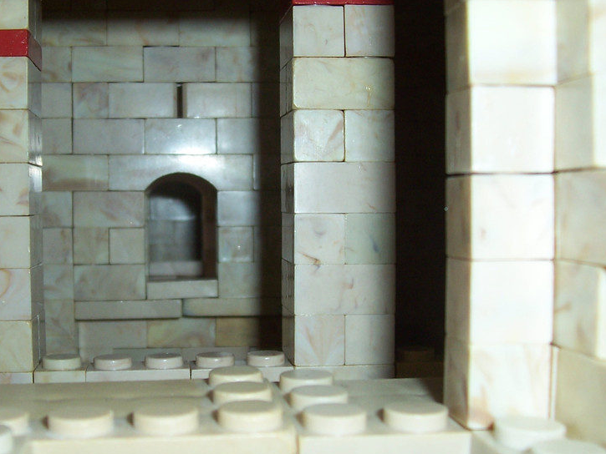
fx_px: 875
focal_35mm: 50
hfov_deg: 37.7
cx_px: 193
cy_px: 239
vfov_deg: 29.1
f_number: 2.7
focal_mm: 5.6
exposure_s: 1/60
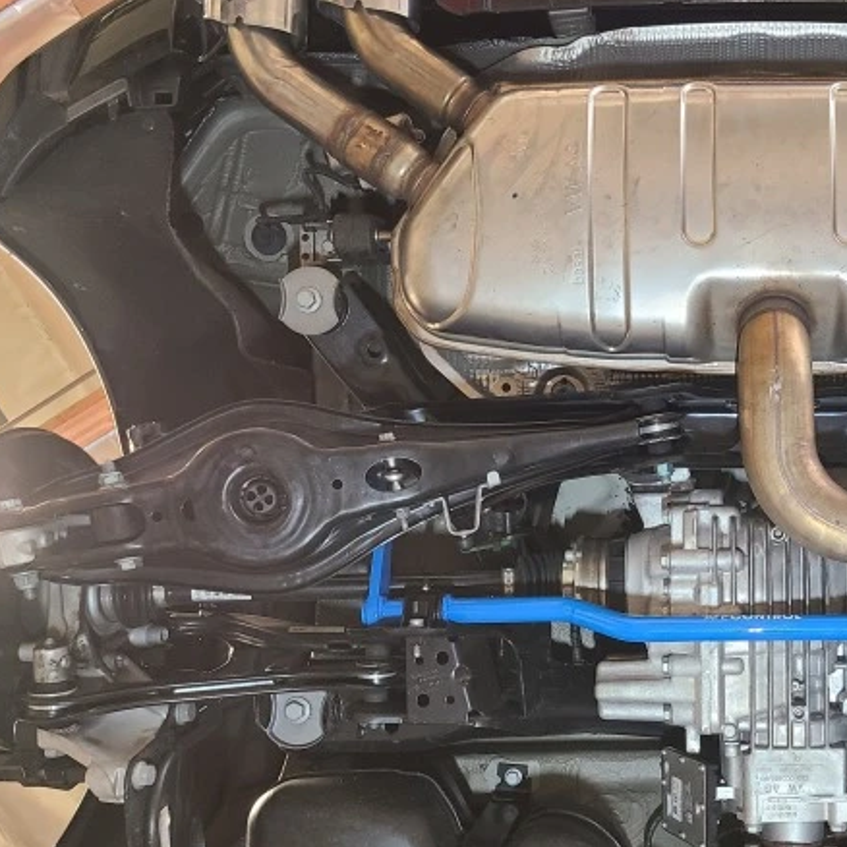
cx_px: 748
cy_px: 516
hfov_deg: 37.6
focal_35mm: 42
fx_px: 1163
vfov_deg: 39.8
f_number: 1.8
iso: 500
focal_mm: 5.4
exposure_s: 1/39
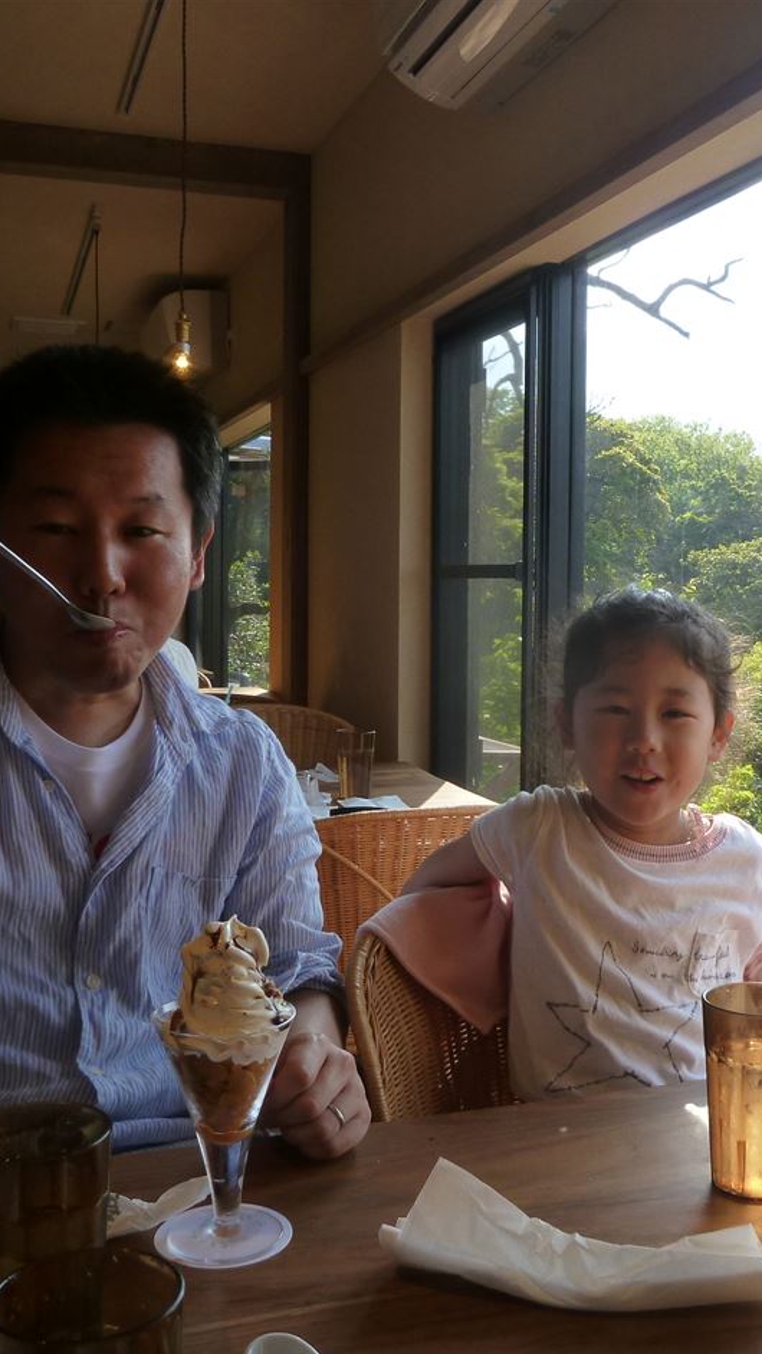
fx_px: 1329
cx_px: 472
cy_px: 688
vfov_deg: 54.0
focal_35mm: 37
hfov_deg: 31.9
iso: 125
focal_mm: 4.5
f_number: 4
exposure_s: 1/160
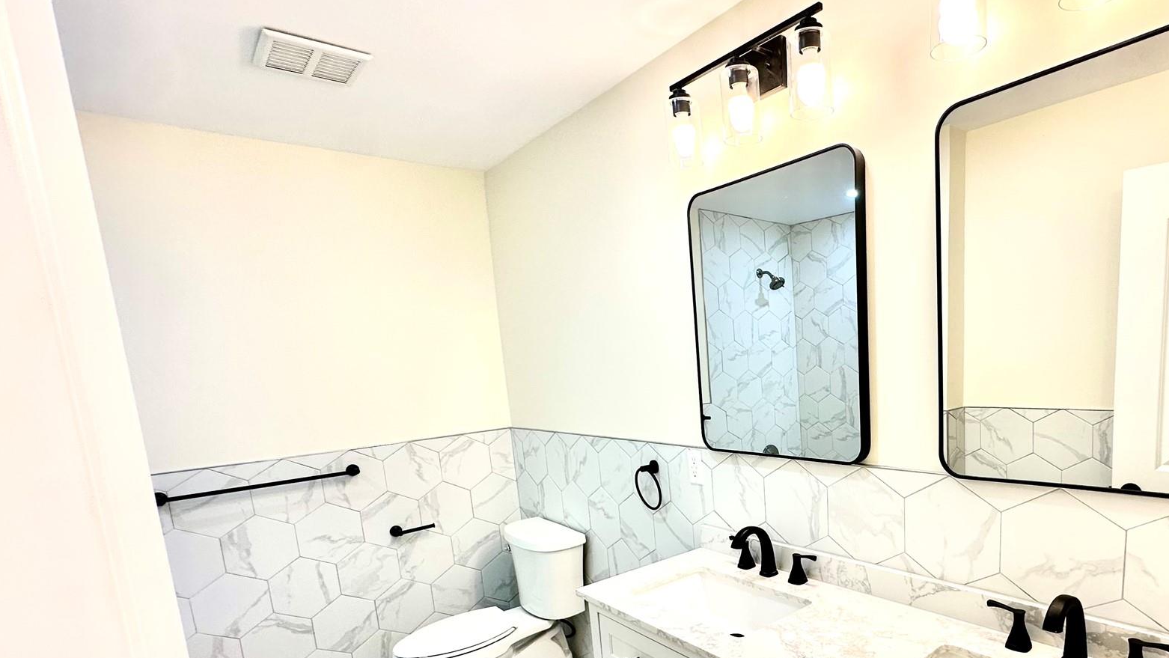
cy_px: 454
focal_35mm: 20
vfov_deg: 54.4
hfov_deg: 84.7
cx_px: 740
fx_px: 620
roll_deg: +2.8
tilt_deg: -9.4
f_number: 2.2
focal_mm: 2.22
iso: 64
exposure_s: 1/120
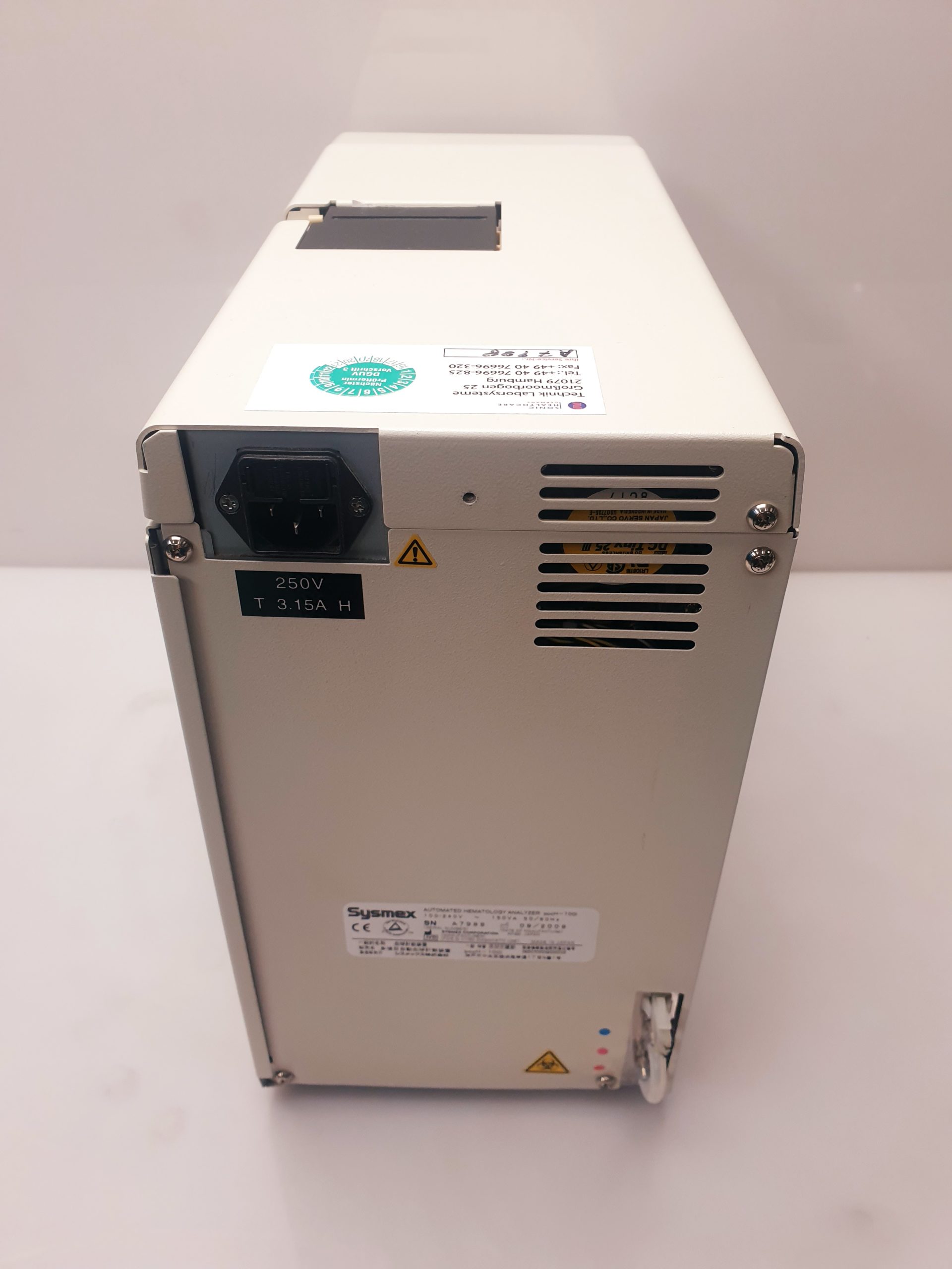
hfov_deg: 53.1
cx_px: 476
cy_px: 634
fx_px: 953
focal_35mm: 26
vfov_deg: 67.3
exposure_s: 1/100
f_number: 2.4
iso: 80
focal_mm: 4.3
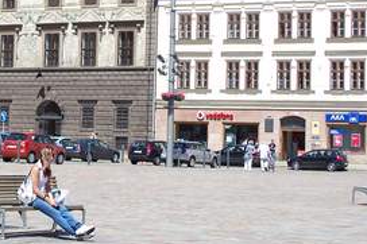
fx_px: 1273
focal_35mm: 125
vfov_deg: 10.9
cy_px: 13
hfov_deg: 16.3
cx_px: 77
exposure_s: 1/640
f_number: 3.2
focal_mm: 10.7
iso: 64
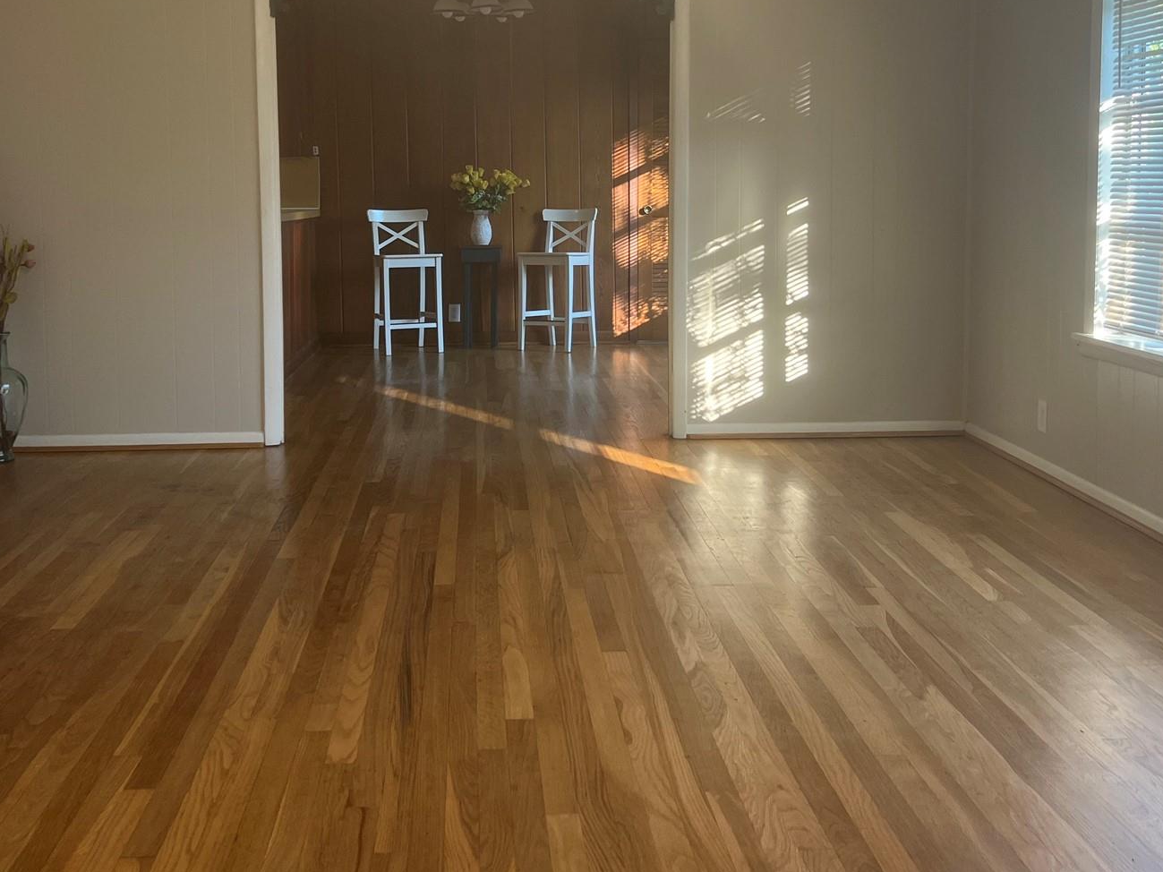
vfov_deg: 34.7
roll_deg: -0.2
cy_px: 274
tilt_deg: -4.5
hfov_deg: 45.8
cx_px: 559
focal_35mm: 41
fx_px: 1377
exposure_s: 1/60
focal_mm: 5.7
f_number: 1.5
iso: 80
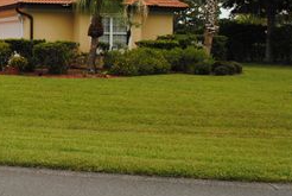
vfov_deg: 22.0
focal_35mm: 61
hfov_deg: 31.0
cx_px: 17
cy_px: 33
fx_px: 496
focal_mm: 20
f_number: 6.3
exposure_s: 1/160
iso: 100
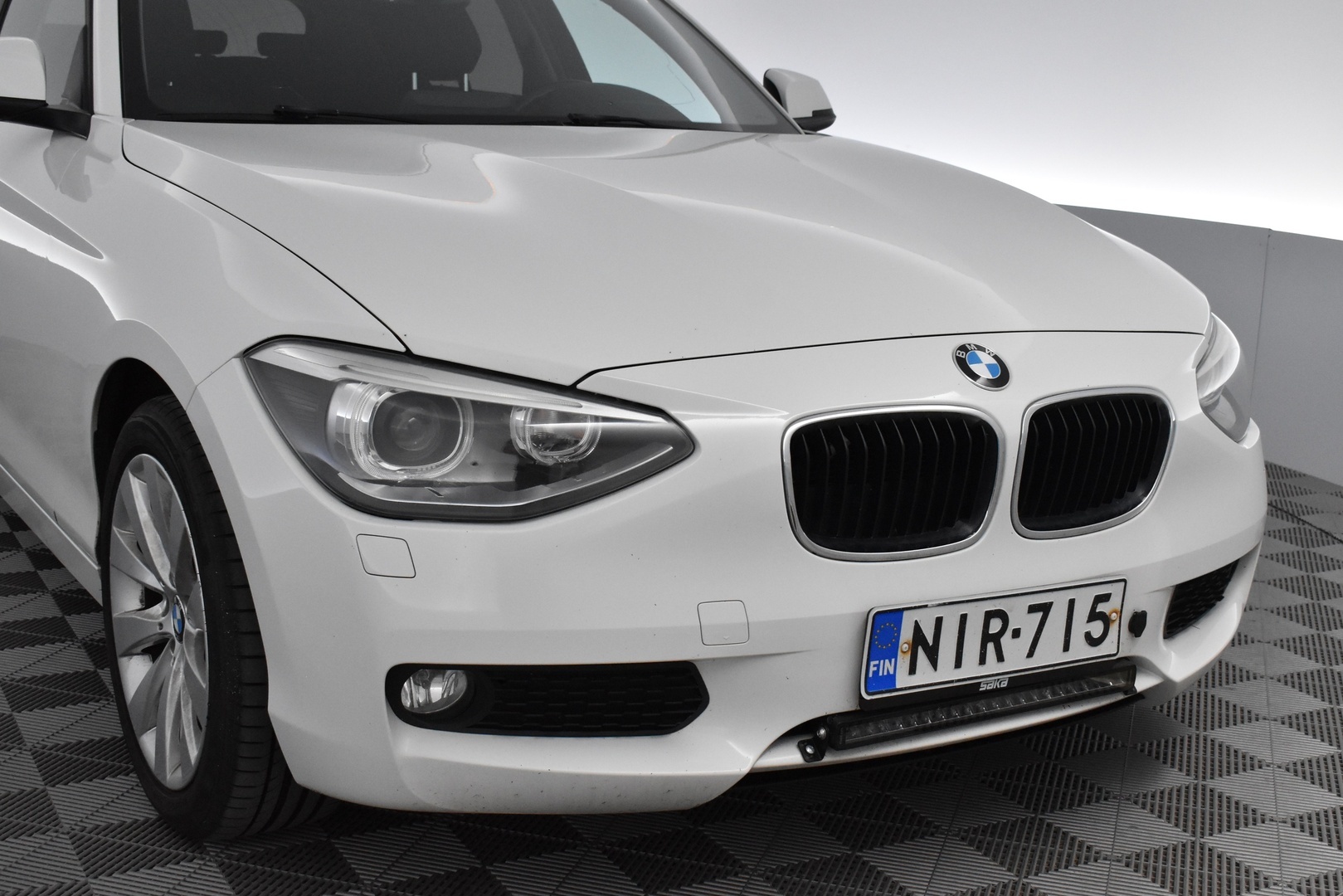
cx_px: 672
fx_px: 1735
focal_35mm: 46
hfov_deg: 42.3
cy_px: 448
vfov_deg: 29.0
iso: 3200
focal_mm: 31
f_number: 6.3
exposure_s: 1/160
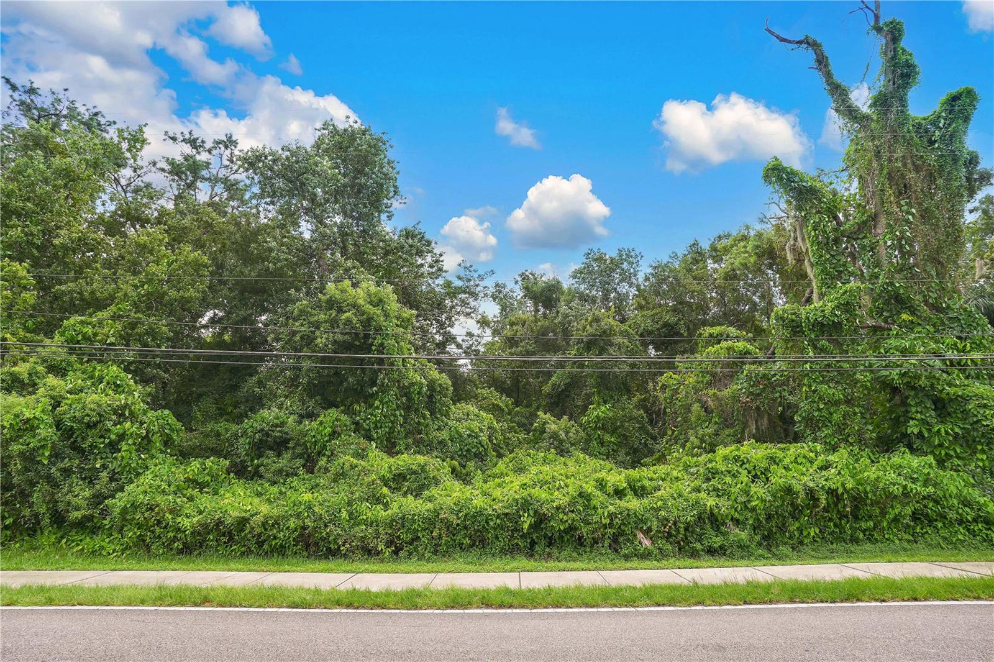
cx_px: 497
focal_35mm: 17
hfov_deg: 93.3
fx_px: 469
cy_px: 331
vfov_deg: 70.4
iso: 100
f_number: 6.3
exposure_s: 1/160
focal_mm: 17
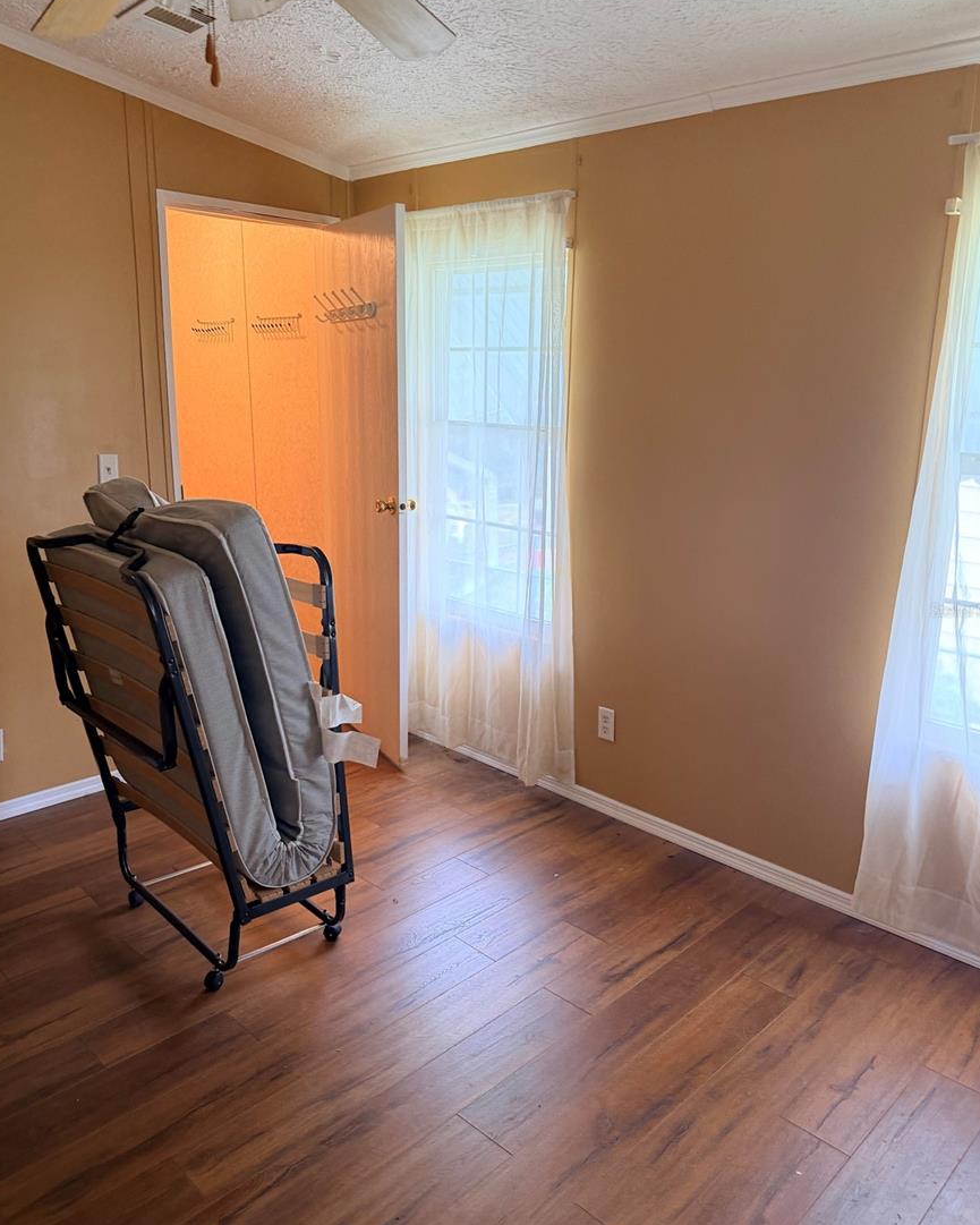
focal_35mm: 26
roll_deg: -2.4
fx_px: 943
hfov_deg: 54.9
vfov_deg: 66.0
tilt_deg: -13.0
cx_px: 501
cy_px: 610
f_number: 1.78
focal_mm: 6.76
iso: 250
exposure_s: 1/60
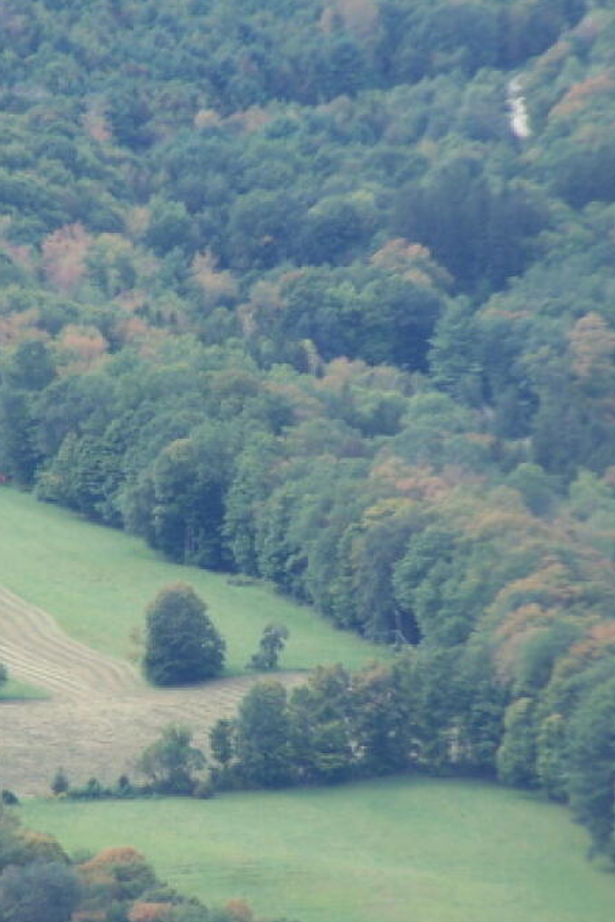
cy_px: 652
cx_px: 134
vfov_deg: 2.8
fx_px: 19201
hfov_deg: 1.8
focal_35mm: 749
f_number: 3.6
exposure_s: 1/320
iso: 100
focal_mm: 59.2
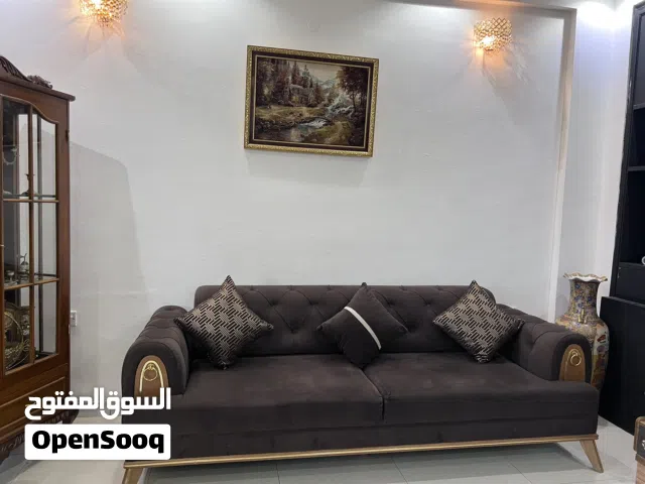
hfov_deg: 67.3
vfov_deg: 53.1
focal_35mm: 26
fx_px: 484
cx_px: 322
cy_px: 242
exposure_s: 1/50
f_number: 1.5
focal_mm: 5.7
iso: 100
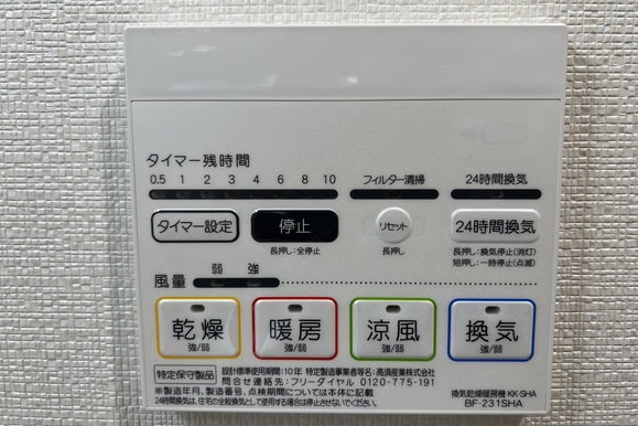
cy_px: 203
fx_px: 496
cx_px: 329
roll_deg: +0.6
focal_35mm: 28
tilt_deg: -7.6
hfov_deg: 65.5
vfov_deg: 46.4
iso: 64
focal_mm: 5.7
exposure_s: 1/100
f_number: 1.5
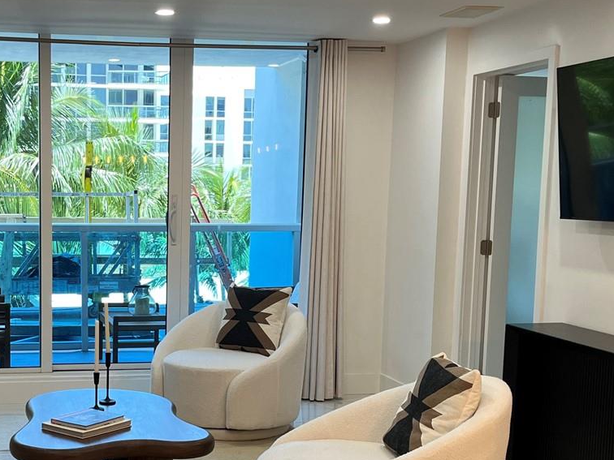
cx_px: 147
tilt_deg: -7.0
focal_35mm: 55
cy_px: 314
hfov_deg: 34.1
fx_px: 976
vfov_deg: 26.4
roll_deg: -1.2
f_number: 1.6
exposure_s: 1/120
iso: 80
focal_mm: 5.1
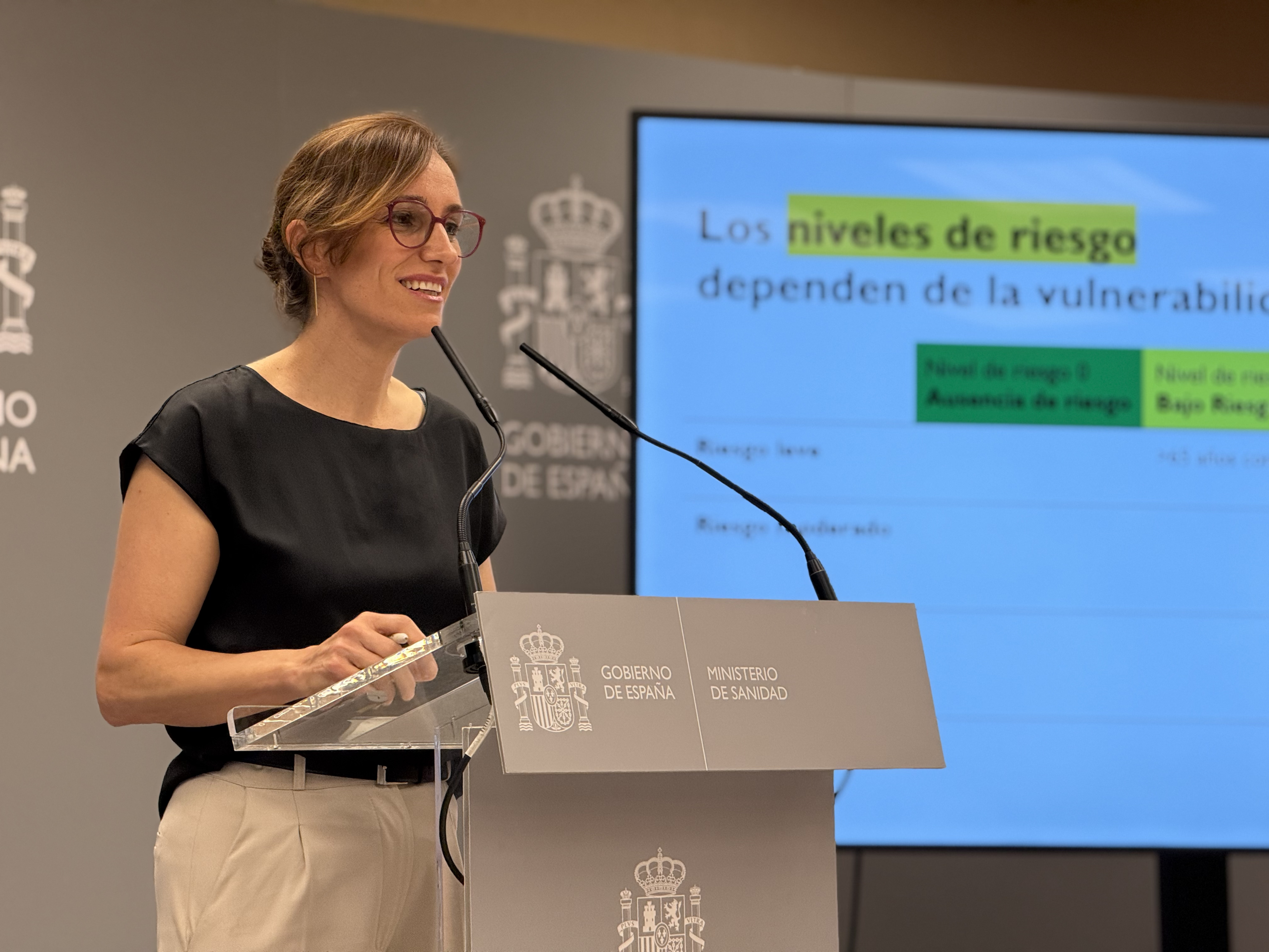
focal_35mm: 120
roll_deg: +0.7
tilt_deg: +5.1
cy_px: 476
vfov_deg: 12.3
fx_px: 4399
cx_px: 634
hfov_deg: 16.4
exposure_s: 1/100
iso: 125
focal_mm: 15.66
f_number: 2.8
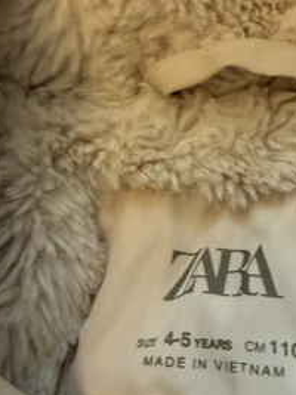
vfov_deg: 40.8
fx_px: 513
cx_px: 202
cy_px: 299
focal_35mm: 45
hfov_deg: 31.8
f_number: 2.2
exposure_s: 1/72
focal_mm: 2.22
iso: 320
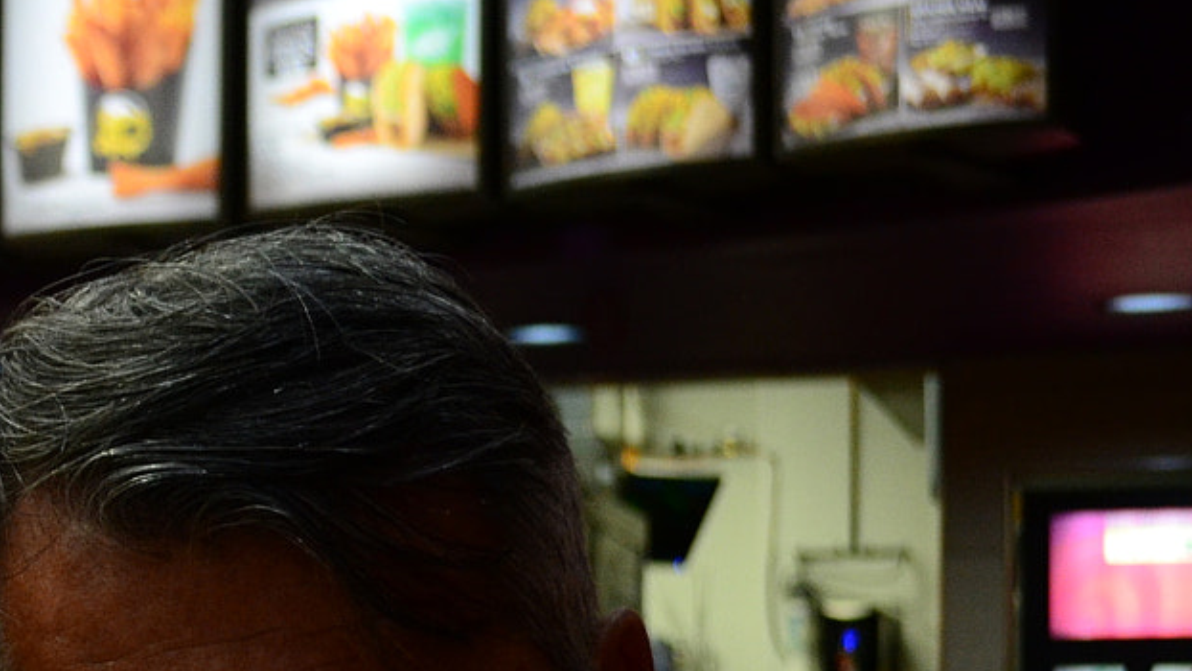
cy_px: 713
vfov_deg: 11.4
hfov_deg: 19.0
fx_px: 3319
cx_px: -328
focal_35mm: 105
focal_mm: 26
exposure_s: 1/100
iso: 800
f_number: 4.2
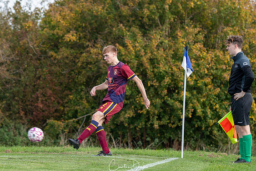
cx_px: 113
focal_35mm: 176
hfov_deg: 11.7
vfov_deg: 7.8
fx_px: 1251
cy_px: 76
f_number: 2.8
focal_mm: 100
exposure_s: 1/1000
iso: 320
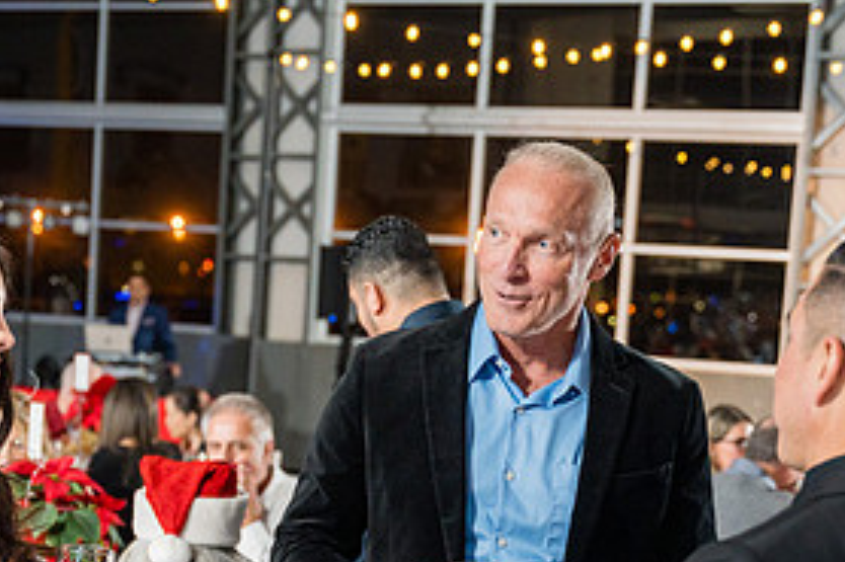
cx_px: 368
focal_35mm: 91
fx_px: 2135
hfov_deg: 22.4
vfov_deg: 14.7
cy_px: 582
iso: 1600
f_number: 2.8
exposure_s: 1/250
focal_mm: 43.6
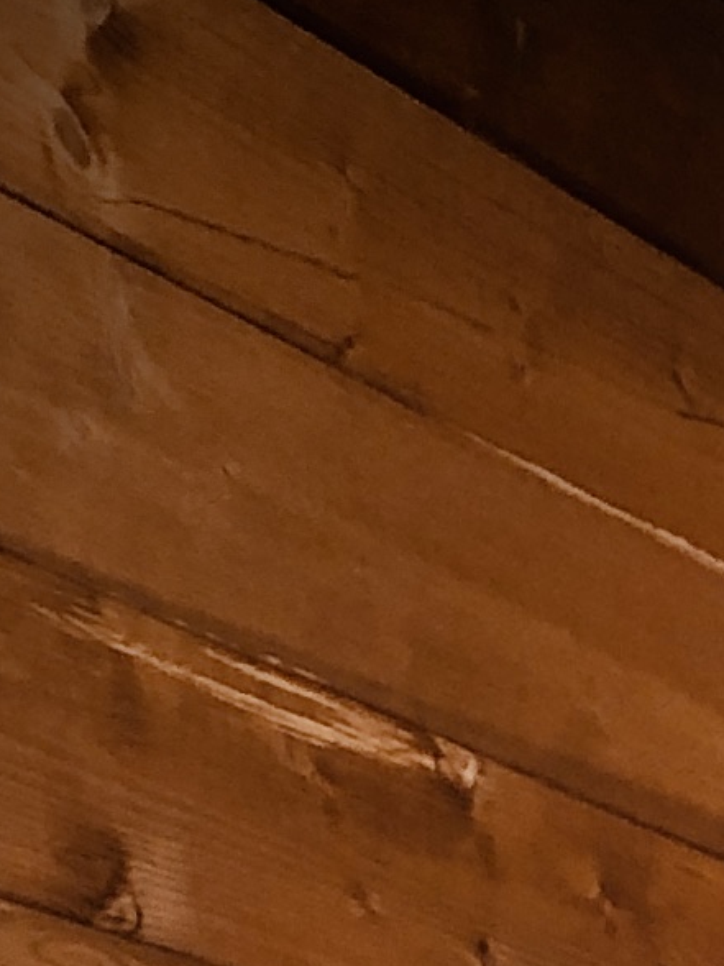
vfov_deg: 8.3
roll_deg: +1.1
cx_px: 1762
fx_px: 5354
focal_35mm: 192
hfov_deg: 7.2
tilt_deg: -8.7
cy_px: 3089
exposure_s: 1/30
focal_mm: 3.99
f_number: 1.8
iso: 25
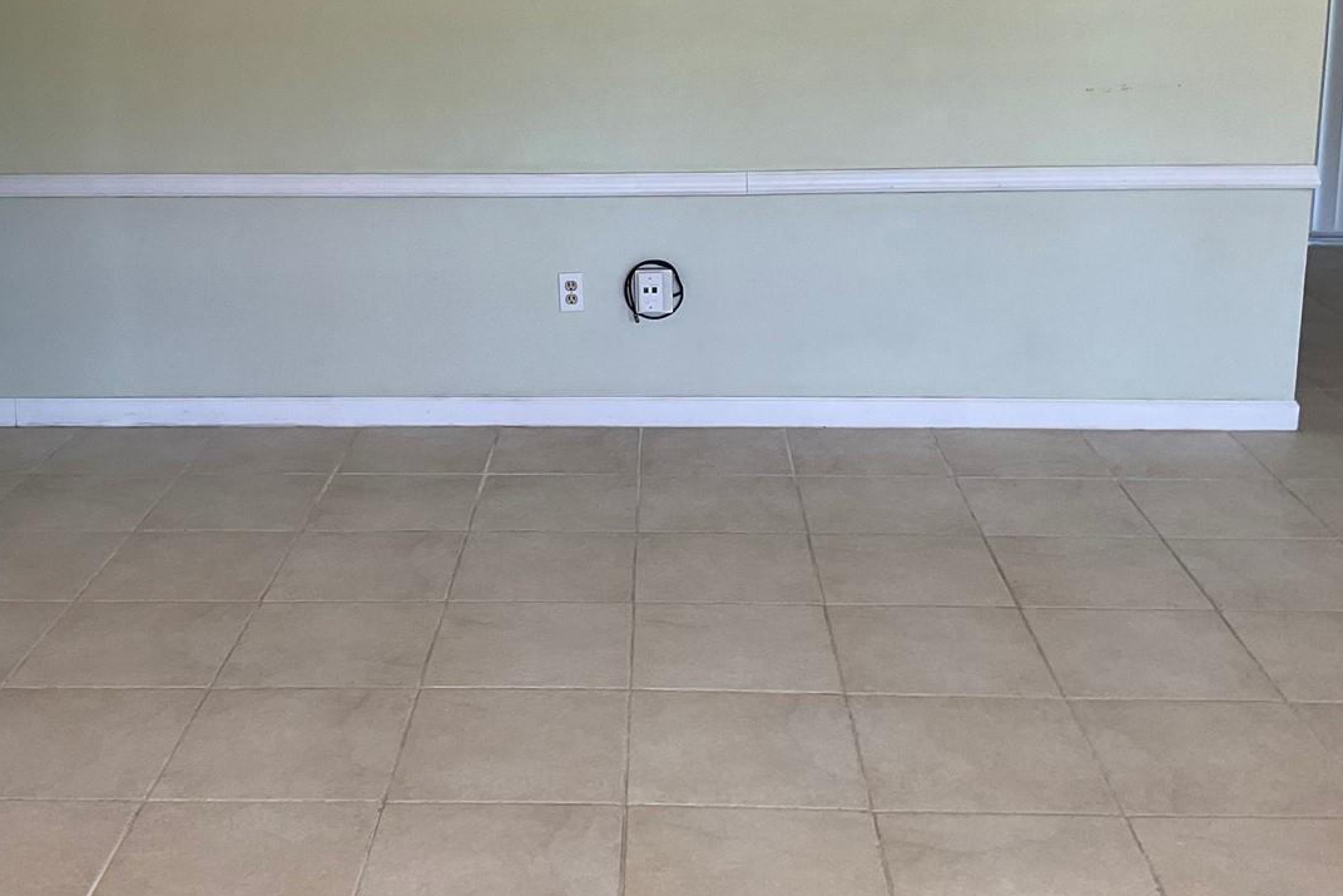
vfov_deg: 29.7
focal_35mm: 45
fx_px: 1679
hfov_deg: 43.5
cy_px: 298
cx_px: 585
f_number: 1.8
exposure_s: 1/120
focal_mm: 3
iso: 64
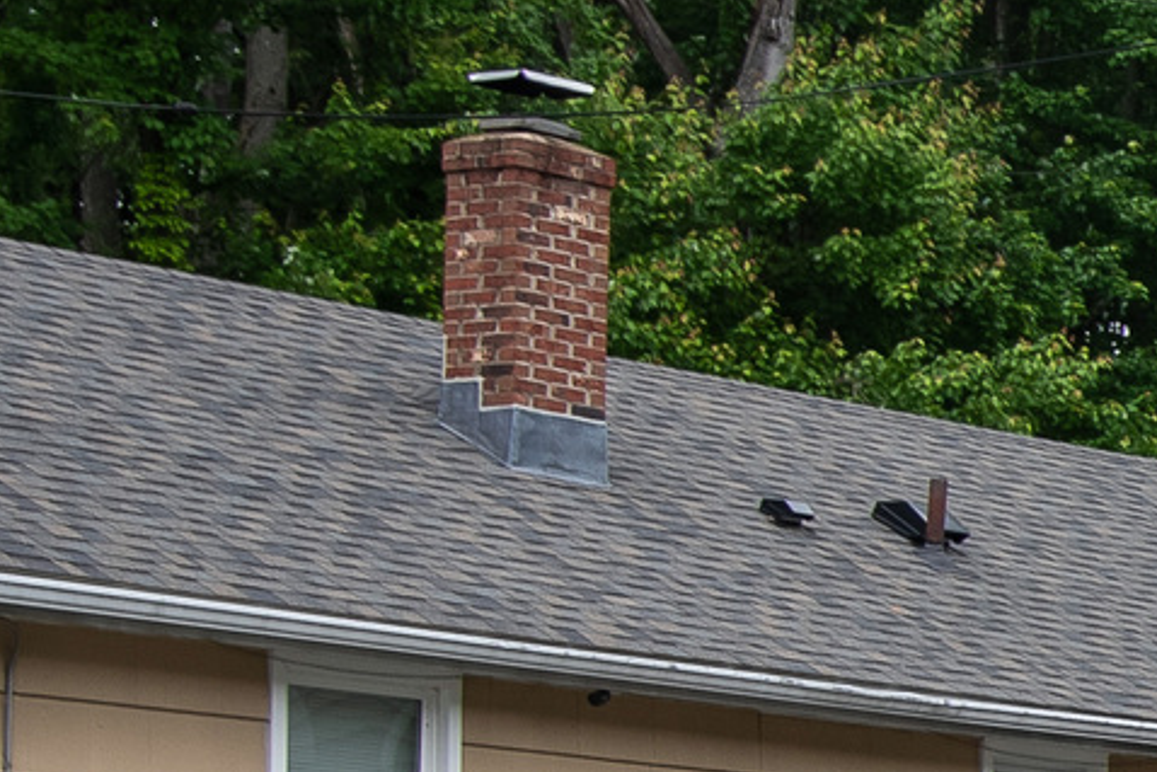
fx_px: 5369
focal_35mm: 167
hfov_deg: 10.3
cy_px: 967
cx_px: 2992
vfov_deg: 8.1
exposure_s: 1/250
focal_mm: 26
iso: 250
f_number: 9
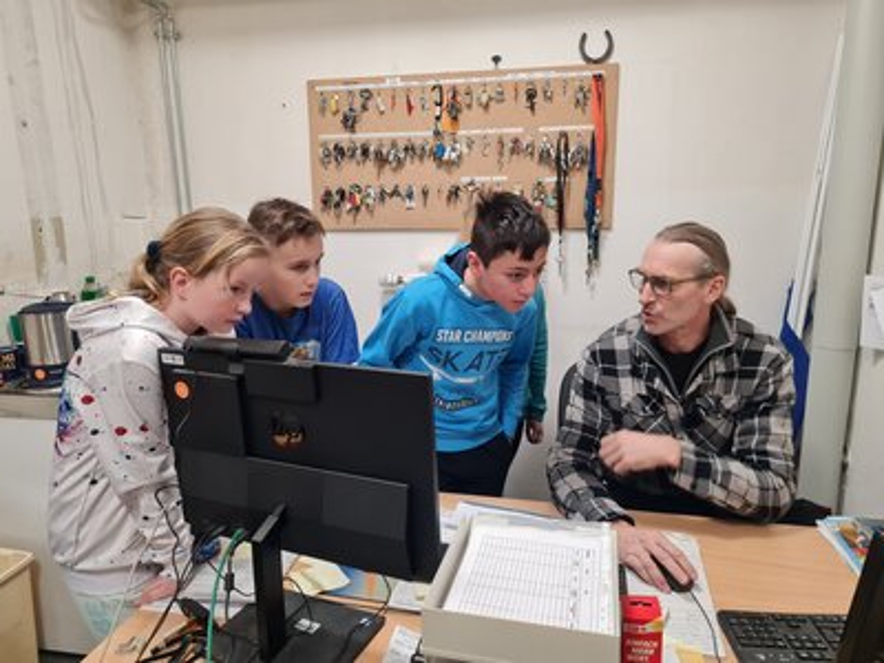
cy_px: 332
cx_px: 442
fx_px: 664
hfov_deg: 67.3
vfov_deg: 53.1
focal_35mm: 26
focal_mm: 5.4
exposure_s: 1/50
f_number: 1.8
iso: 250
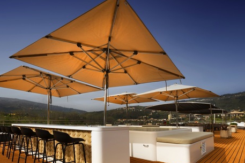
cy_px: 95
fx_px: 143
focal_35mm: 21
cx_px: 124
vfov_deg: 59.2
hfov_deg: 81.2
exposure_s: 1/100
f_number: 9
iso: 64
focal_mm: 16
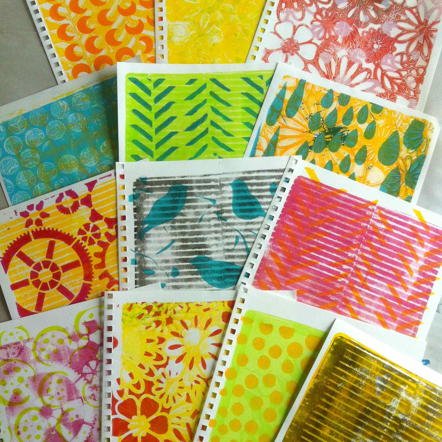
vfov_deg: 39.9
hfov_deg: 40.0
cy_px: 260
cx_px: 220
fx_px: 607
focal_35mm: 42
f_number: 2.8
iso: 80
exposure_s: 1/33
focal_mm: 3.85
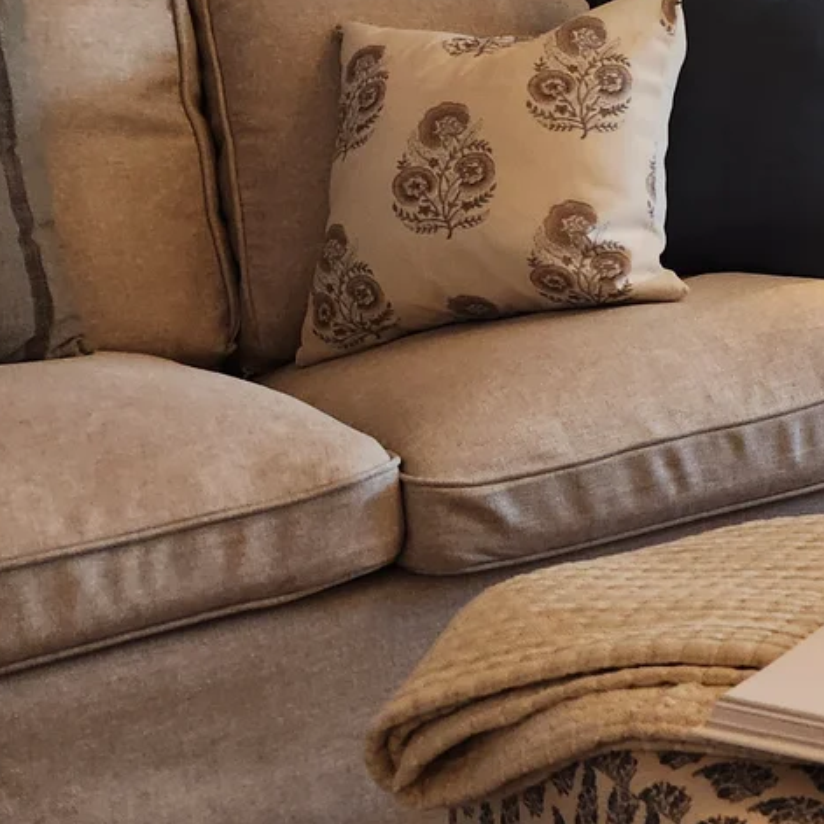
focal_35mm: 69
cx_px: 1373
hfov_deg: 20.0
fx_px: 1858
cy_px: 170
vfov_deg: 24.6
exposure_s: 1/180
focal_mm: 5.4
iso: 200
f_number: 1.8
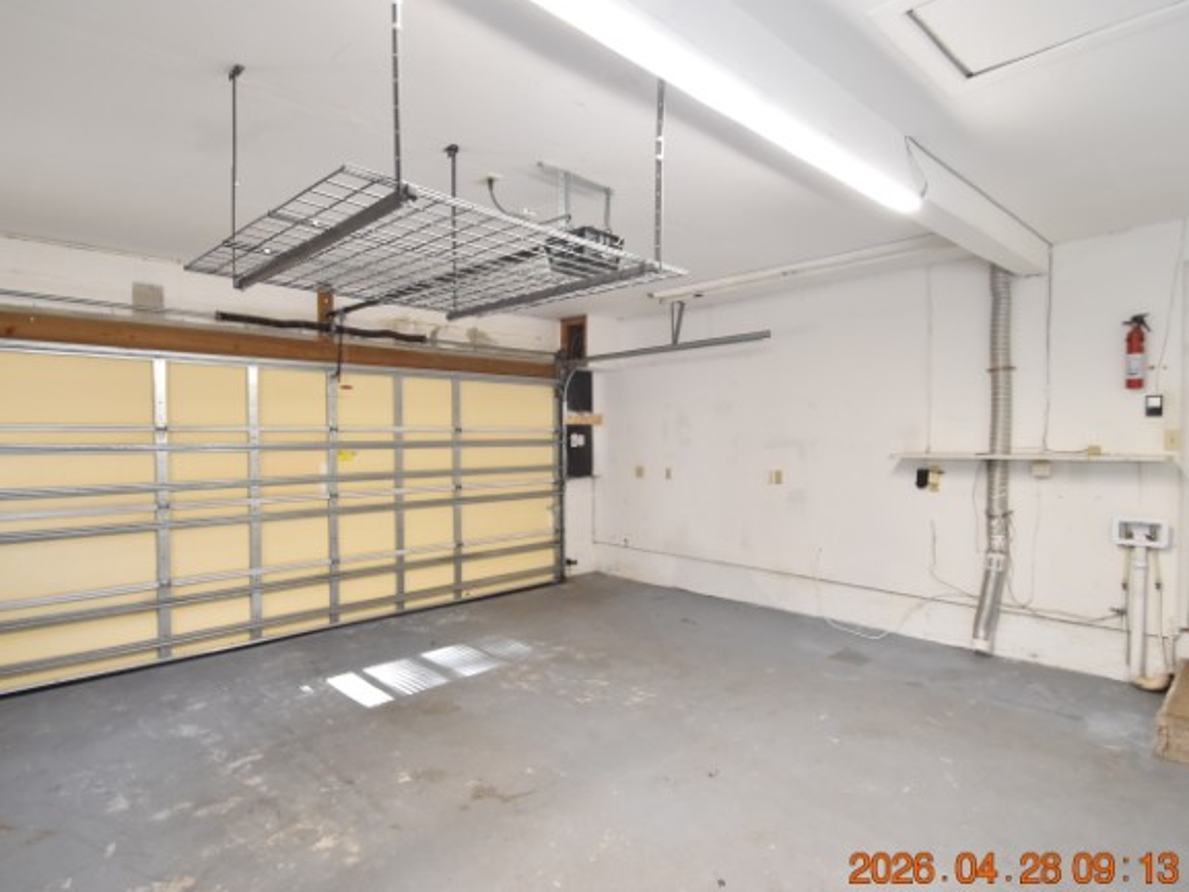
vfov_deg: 71.6
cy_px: 449
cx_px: 577
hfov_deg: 87.7
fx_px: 618
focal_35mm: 18
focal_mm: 10
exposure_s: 1/60
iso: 800
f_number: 3.5
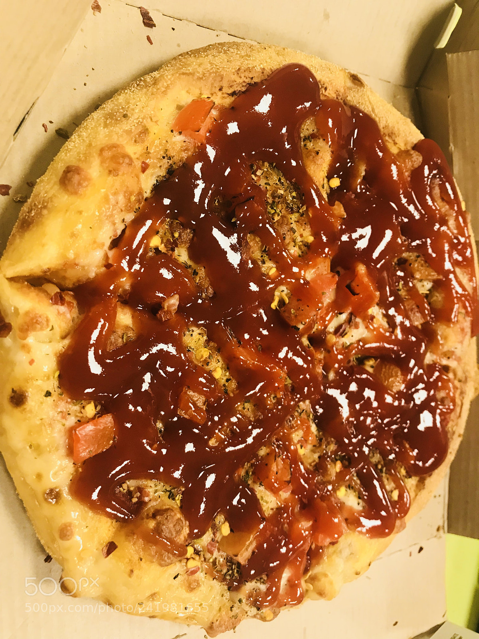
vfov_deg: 63.4
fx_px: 517
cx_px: 240
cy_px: 320
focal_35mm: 28
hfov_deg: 49.7
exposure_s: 1/17
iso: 50
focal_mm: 3.99
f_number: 1.8
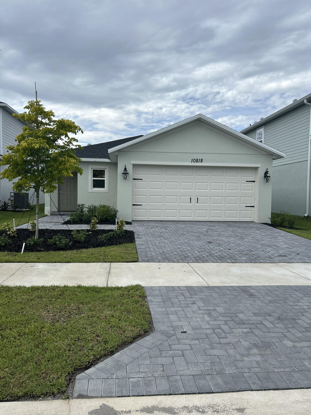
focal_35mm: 26
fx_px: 311
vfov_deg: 67.3
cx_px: 156
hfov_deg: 53.1
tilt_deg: -2.8
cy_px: 208
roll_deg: -1.1
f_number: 1.5
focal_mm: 5.7
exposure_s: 1/5587
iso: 50
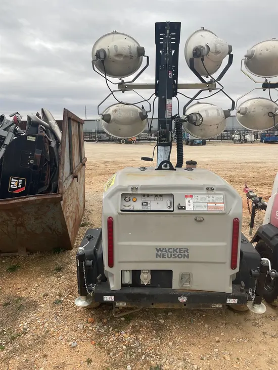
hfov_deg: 53.1
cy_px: 185
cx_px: 139
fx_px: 278
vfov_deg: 67.3
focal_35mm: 26
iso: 40
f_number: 1.6
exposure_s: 1/190
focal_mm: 4.2
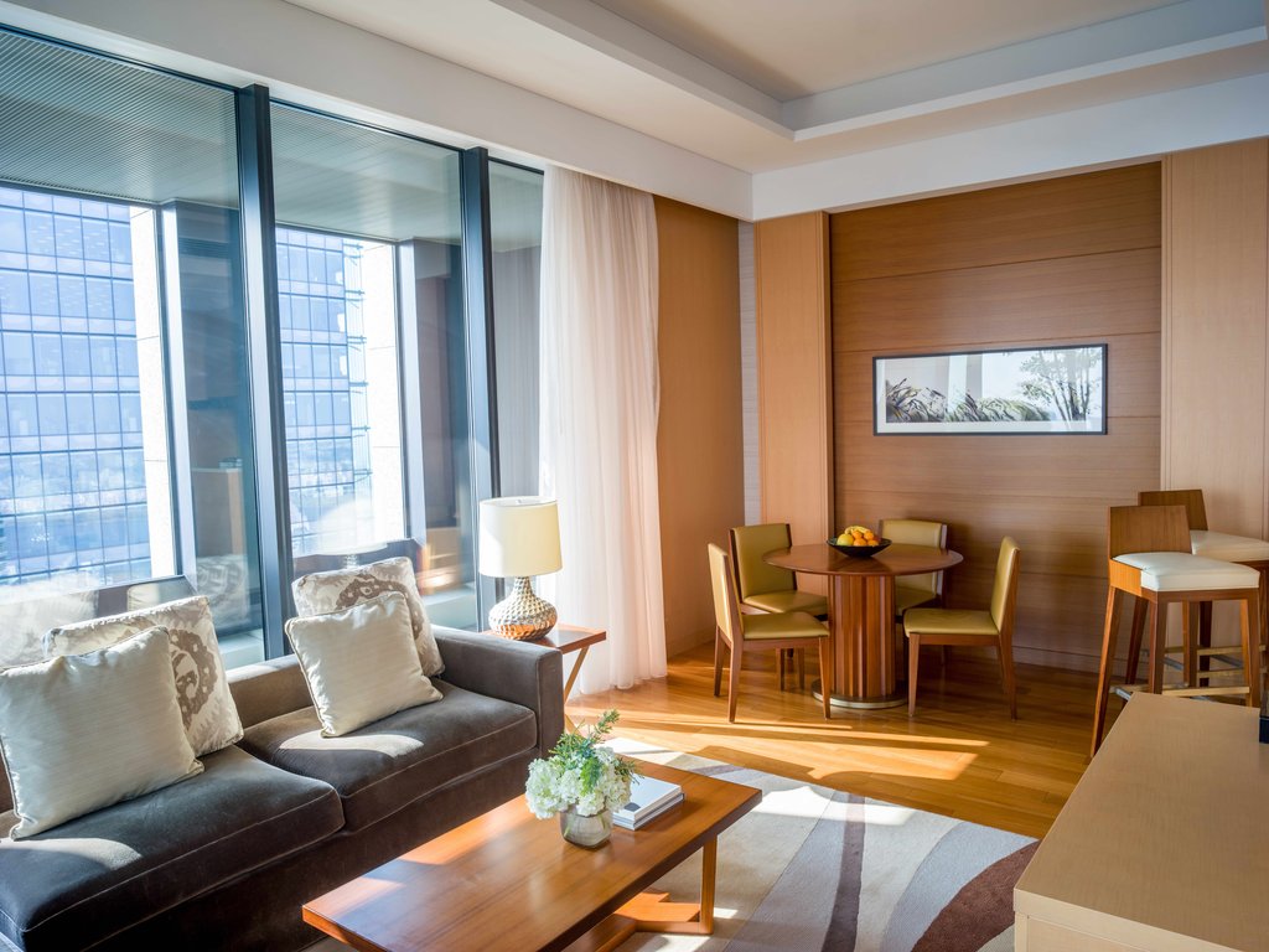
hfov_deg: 71.6
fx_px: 880
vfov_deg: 56.8
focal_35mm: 24
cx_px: 634
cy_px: 476
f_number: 8
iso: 100
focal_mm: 30
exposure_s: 1/10
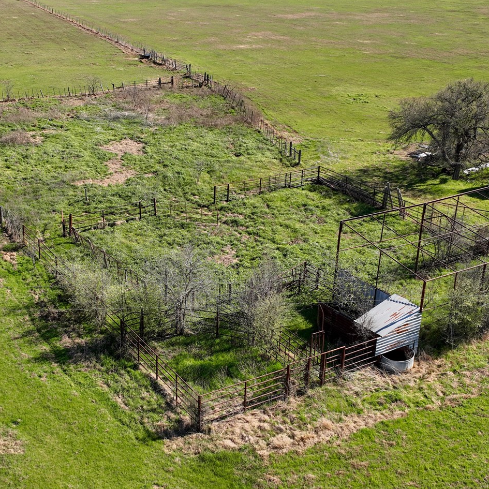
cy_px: 267
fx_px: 735
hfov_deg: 36.6
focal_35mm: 46
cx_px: 181
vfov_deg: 36.8
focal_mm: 12.29
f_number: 2.8
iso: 110
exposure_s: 1/50
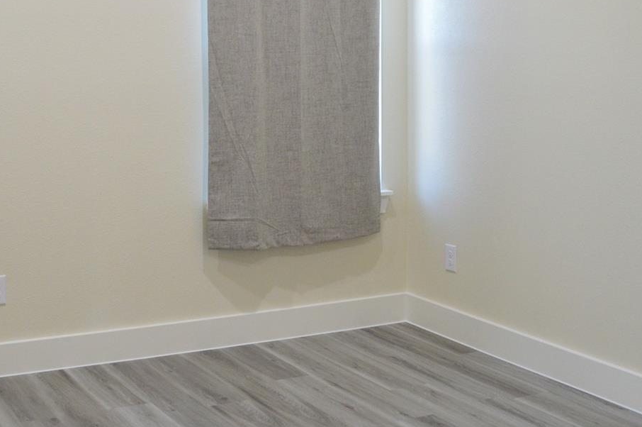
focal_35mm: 61
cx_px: 222
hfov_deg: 32.7
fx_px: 1087
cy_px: 88
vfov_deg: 21.9
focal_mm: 18
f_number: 5.6
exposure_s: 1/60
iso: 800
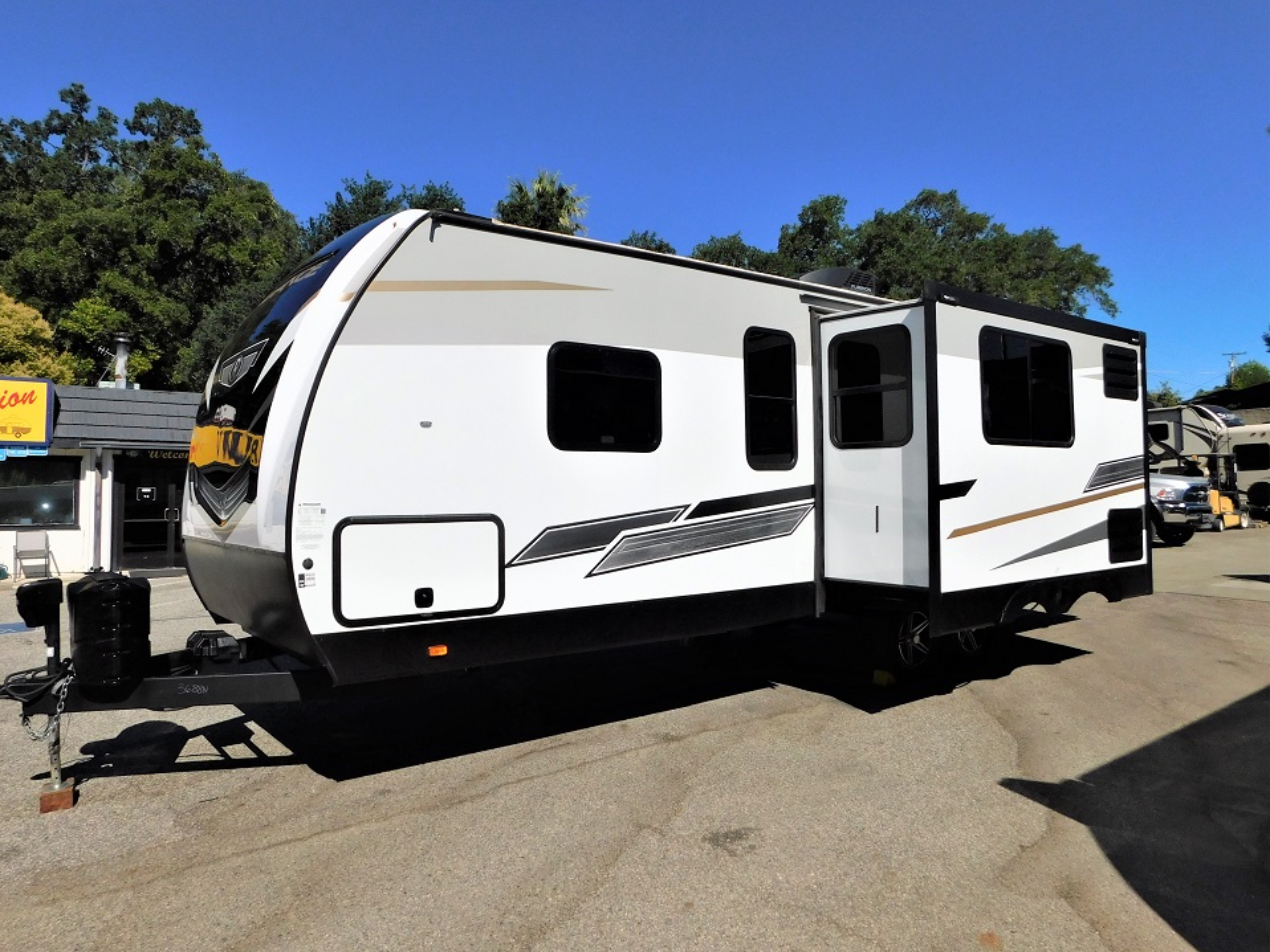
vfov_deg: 56.8
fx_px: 881
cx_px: 608
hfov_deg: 71.5
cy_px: 458
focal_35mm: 24
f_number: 6
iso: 125
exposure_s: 1/1000
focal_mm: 4
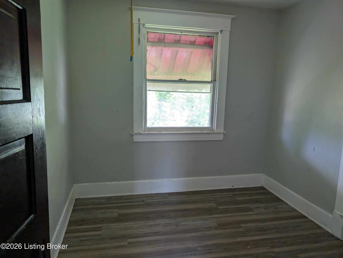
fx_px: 238
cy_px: 129
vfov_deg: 56.9
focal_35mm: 24
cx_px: 172
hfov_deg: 71.5
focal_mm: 6.9
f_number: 1.68
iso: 301
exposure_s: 1/261
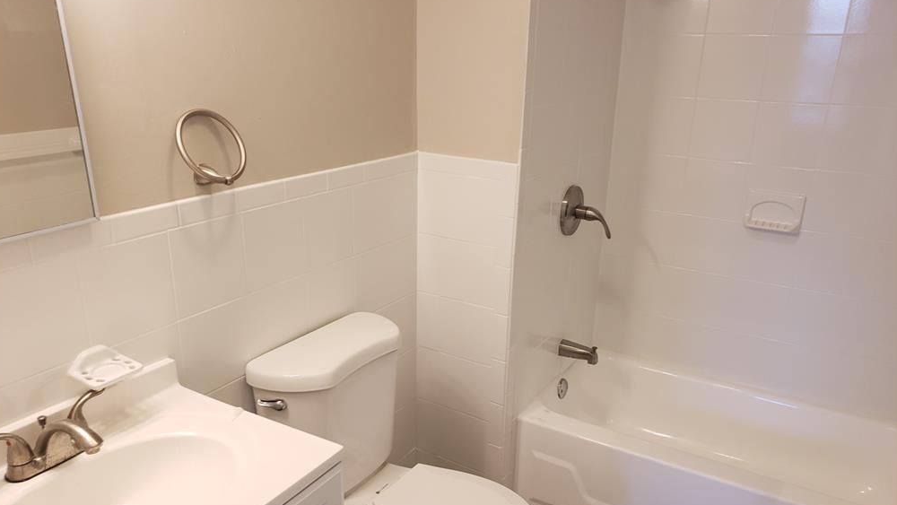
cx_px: 448
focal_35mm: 29
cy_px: 289
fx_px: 690
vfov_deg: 40.1
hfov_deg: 66.1
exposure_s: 1/60
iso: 200
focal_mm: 4.3
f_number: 2.4
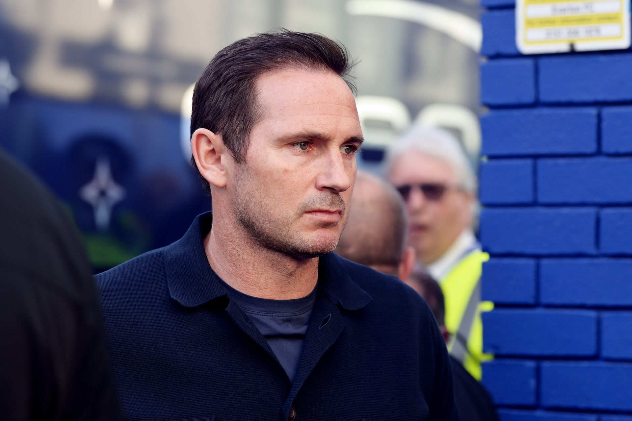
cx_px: 316
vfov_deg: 10.2
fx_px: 2370
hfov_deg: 15.2
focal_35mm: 135
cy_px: 210
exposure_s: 1/500
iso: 1000
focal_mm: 135
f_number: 4.5
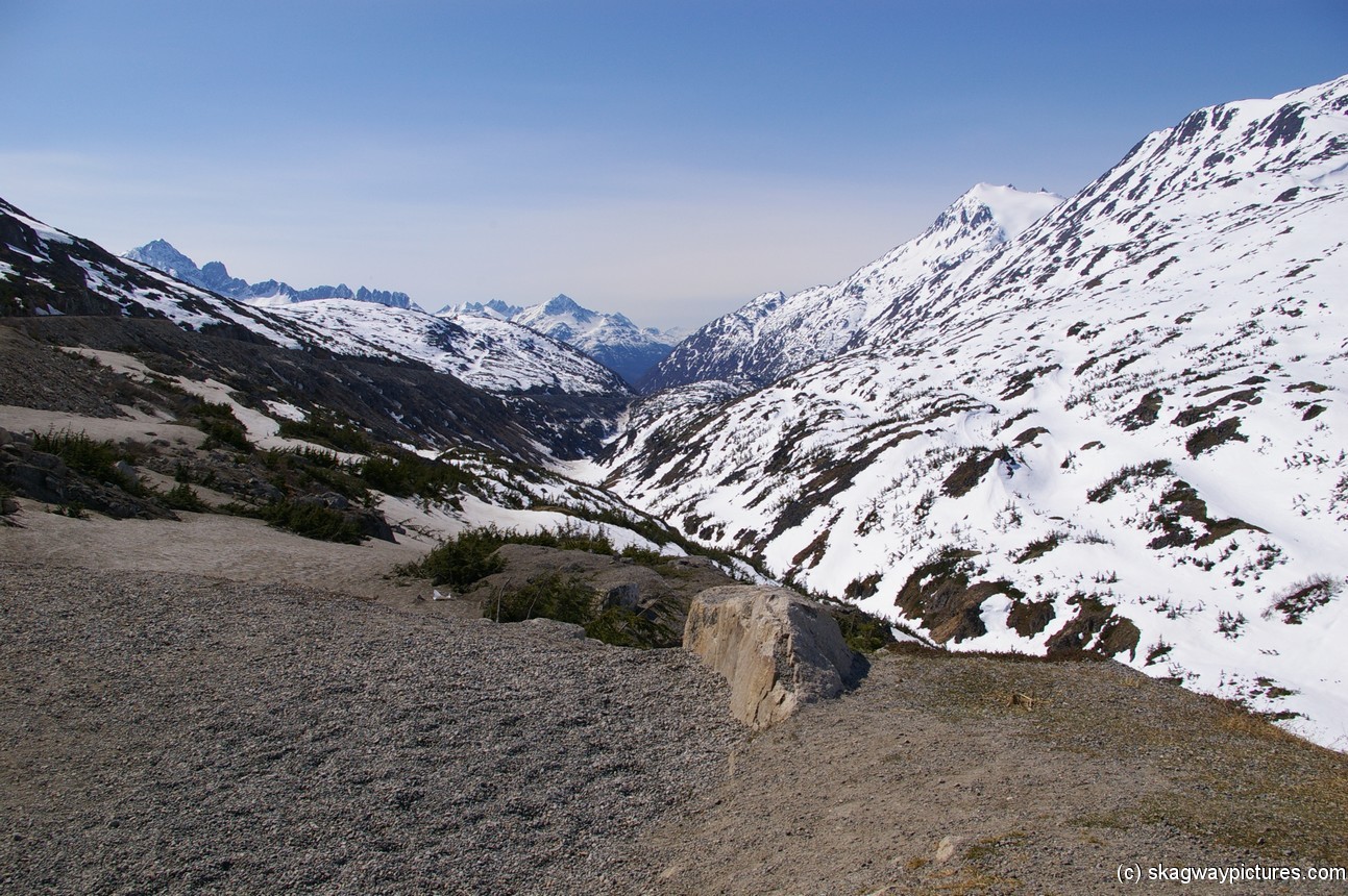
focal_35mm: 30
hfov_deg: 62.0
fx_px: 1122
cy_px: 448
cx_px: 674
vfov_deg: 43.5
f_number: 13
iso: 200
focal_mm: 20
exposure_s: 1/350
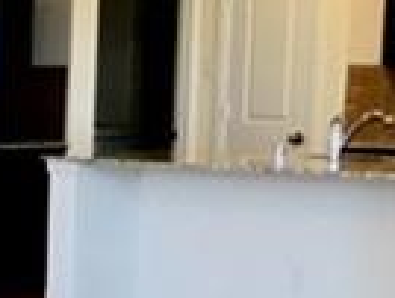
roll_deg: +0.0
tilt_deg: -7.4
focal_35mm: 138
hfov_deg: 13.0
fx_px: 1578
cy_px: 277
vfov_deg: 10.7
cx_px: -310
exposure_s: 1/30
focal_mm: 4.15
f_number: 2.2
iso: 64
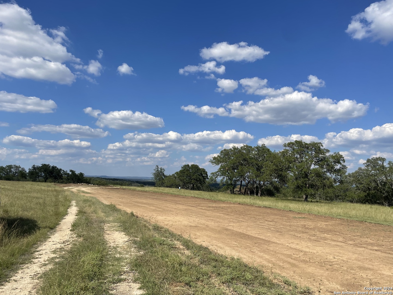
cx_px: 196
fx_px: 295
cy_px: 148
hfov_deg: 67.3
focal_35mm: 26
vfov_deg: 53.1
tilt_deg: +5.7
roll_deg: -0.4
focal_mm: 4.2
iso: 32
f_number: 1.6
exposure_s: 1/5556
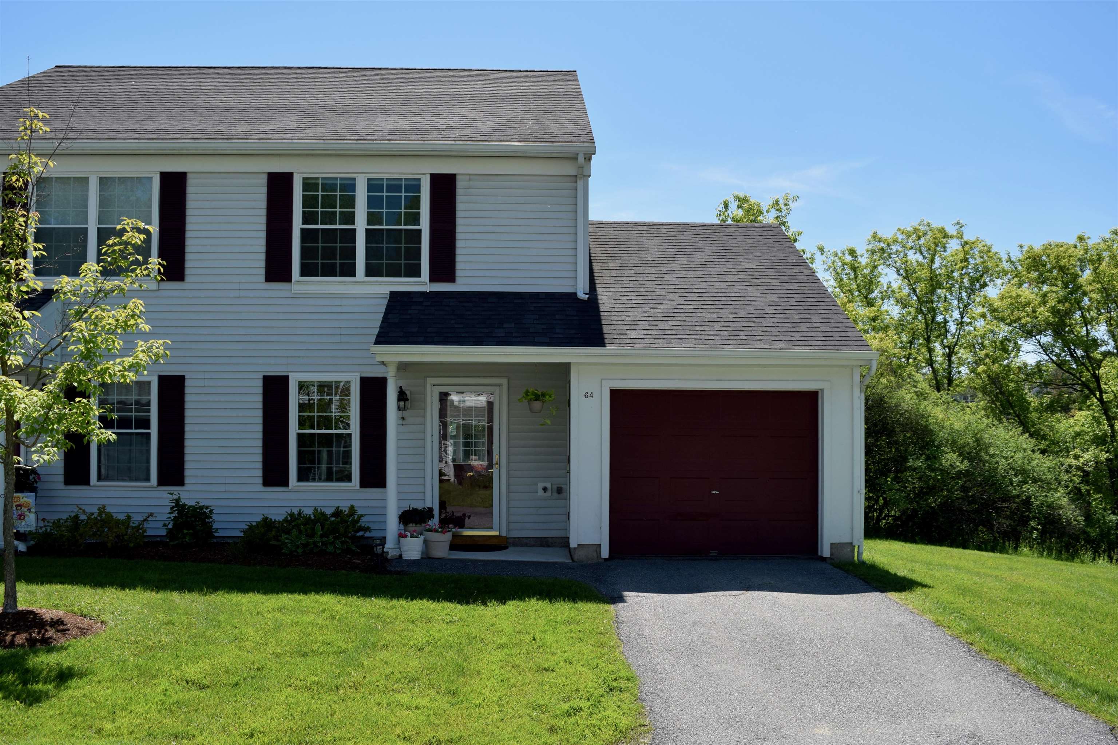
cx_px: 559
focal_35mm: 27
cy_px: 372
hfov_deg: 67.4
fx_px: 838
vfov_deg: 47.9
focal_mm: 18
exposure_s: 1/1000
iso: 200
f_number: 6.3
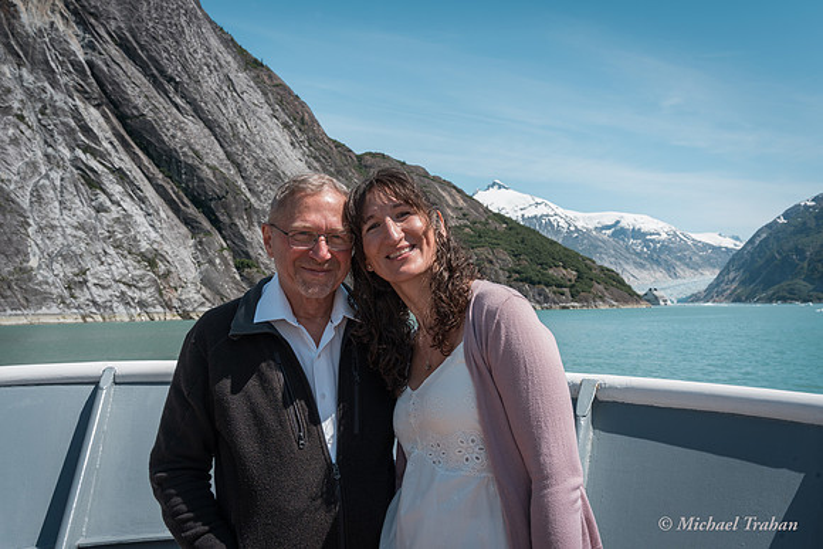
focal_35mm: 33
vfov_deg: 40.0
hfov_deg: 57.2
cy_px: 274
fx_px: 755
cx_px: 412
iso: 250
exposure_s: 1/250
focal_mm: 33
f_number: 10
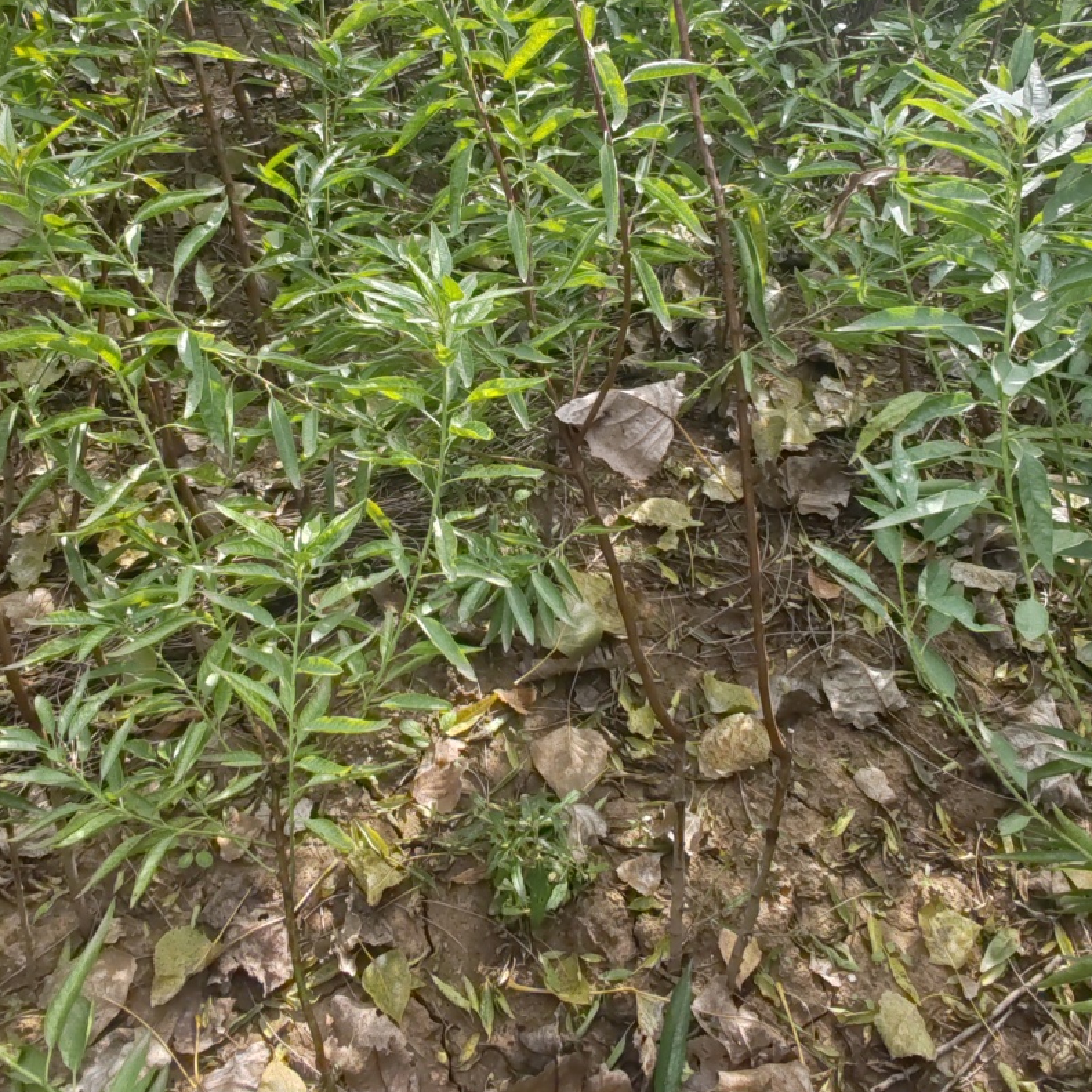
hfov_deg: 52.5
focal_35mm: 31
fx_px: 1106
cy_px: 386
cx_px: 549
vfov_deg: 51.8
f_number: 2.2
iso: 50
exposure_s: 1/230
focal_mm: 1.96
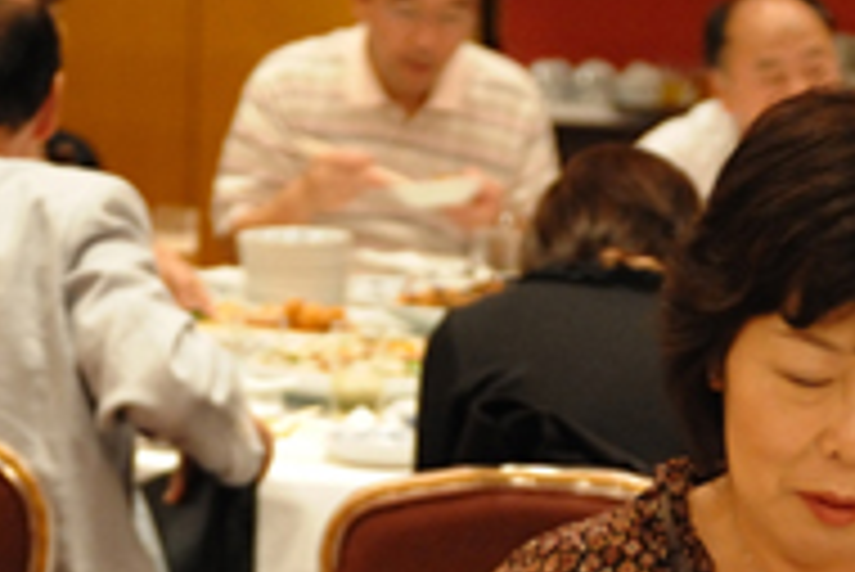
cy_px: 896
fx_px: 3993
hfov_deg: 12.2
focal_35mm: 168
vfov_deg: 8.0
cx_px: 536
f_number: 2.8
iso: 4500
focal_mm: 50
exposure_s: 1/125
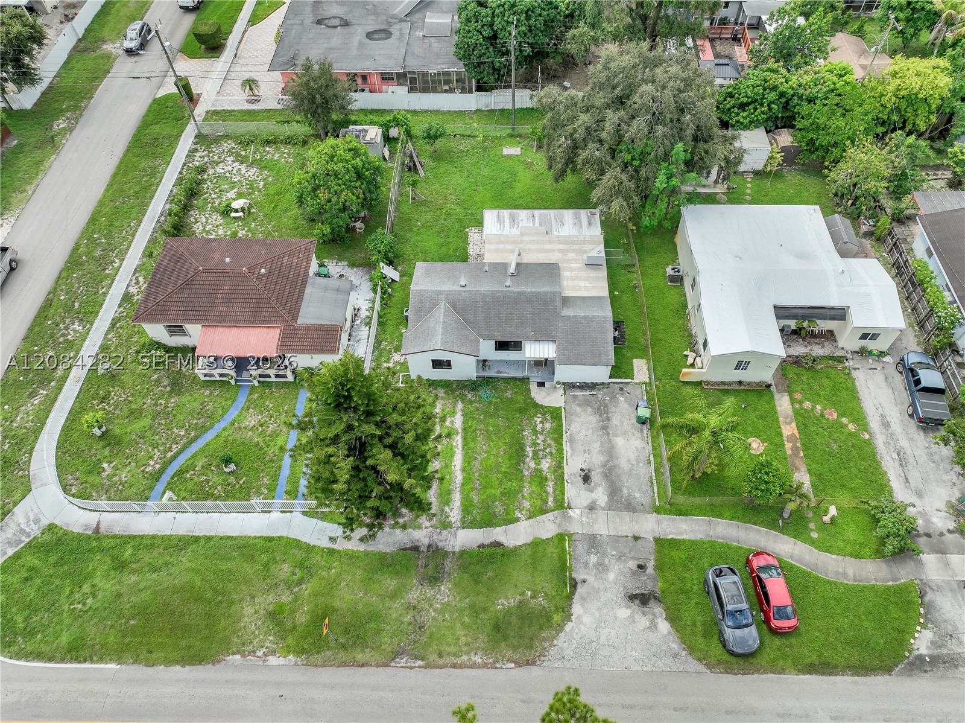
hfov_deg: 71.6
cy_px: 362
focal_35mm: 24
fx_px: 669
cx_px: 482
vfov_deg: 56.8
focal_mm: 12.29
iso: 170
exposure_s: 1/2000
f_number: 2.8
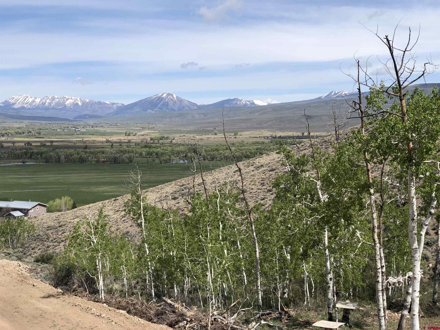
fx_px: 725
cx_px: 220
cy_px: 165
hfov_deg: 33.8
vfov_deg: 25.7
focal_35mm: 57
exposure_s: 1/1021
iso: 20
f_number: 2.8
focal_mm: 6.6
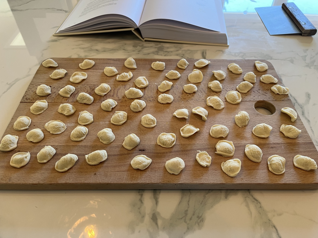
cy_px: 119
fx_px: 239
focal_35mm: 26
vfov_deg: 53.1
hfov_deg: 67.3
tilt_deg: -49.1
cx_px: 159
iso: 100
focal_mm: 5.1
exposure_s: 1/60
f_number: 1.6
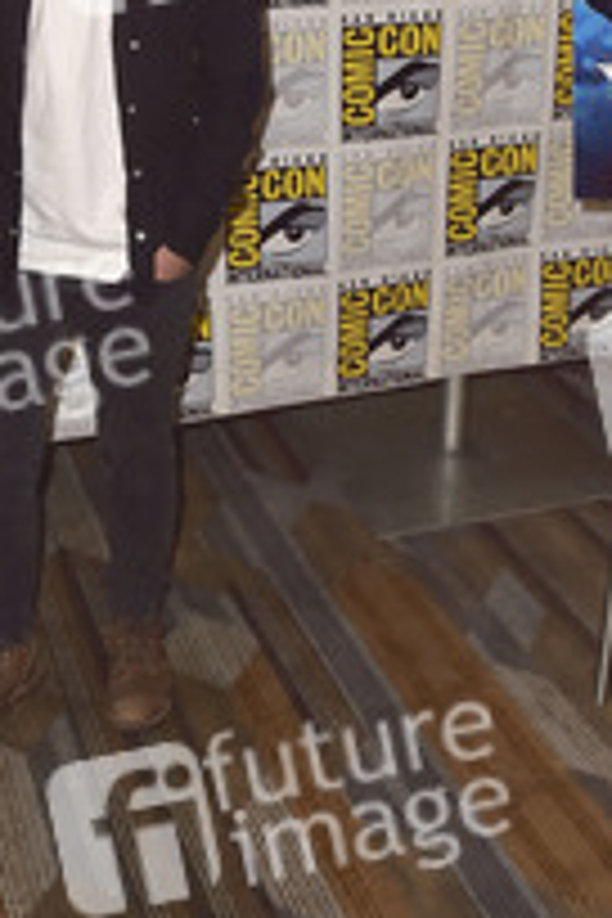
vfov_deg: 39.6
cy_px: 135
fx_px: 1198
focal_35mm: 47
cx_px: 412
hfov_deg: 28.4
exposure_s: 1/320
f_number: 6.3
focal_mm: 24
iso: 500
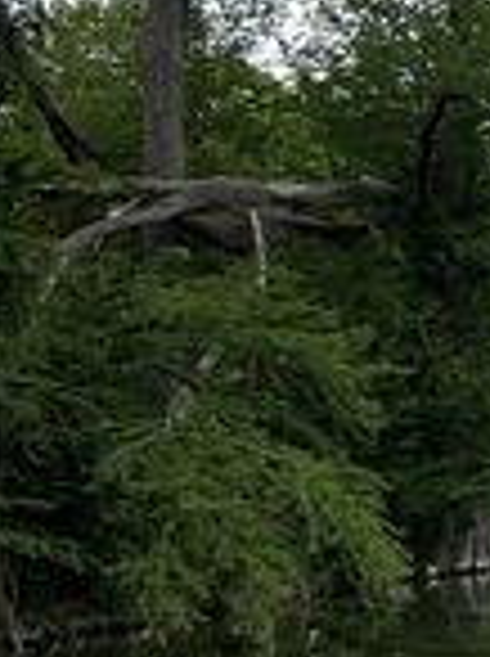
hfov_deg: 11.9
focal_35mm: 114
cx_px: 908
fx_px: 2158
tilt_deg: +5.6
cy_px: 266
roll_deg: +4.0
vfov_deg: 17.3
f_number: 1.5
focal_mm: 5.7
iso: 50
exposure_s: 1/4274
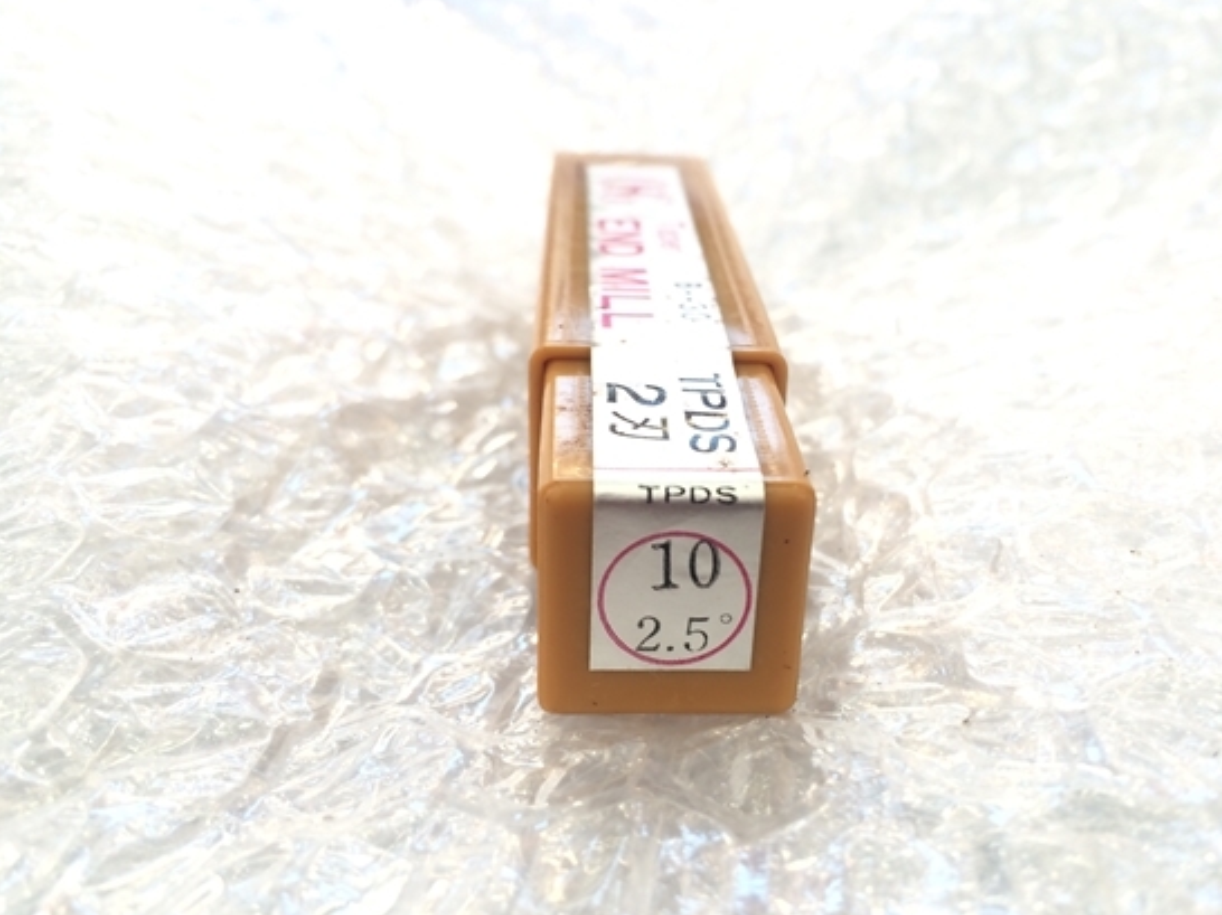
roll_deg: +4.2
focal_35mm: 34
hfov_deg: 53.8
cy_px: 494
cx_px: 689
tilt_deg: -42.4
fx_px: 1200
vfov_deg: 41.7
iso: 40
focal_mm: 4.15
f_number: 2.2
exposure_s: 1/30
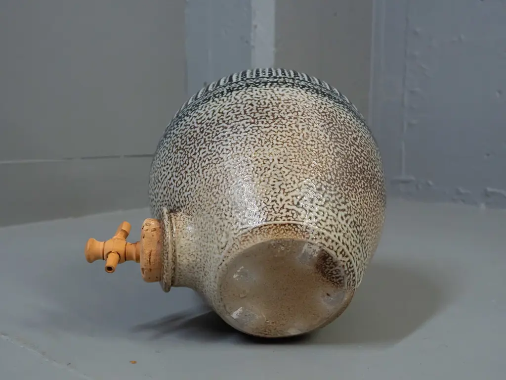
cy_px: 190
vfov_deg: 36.0
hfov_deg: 46.8
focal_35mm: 40
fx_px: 585
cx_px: 253
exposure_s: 1/160
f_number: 5.6
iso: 3200
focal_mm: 20
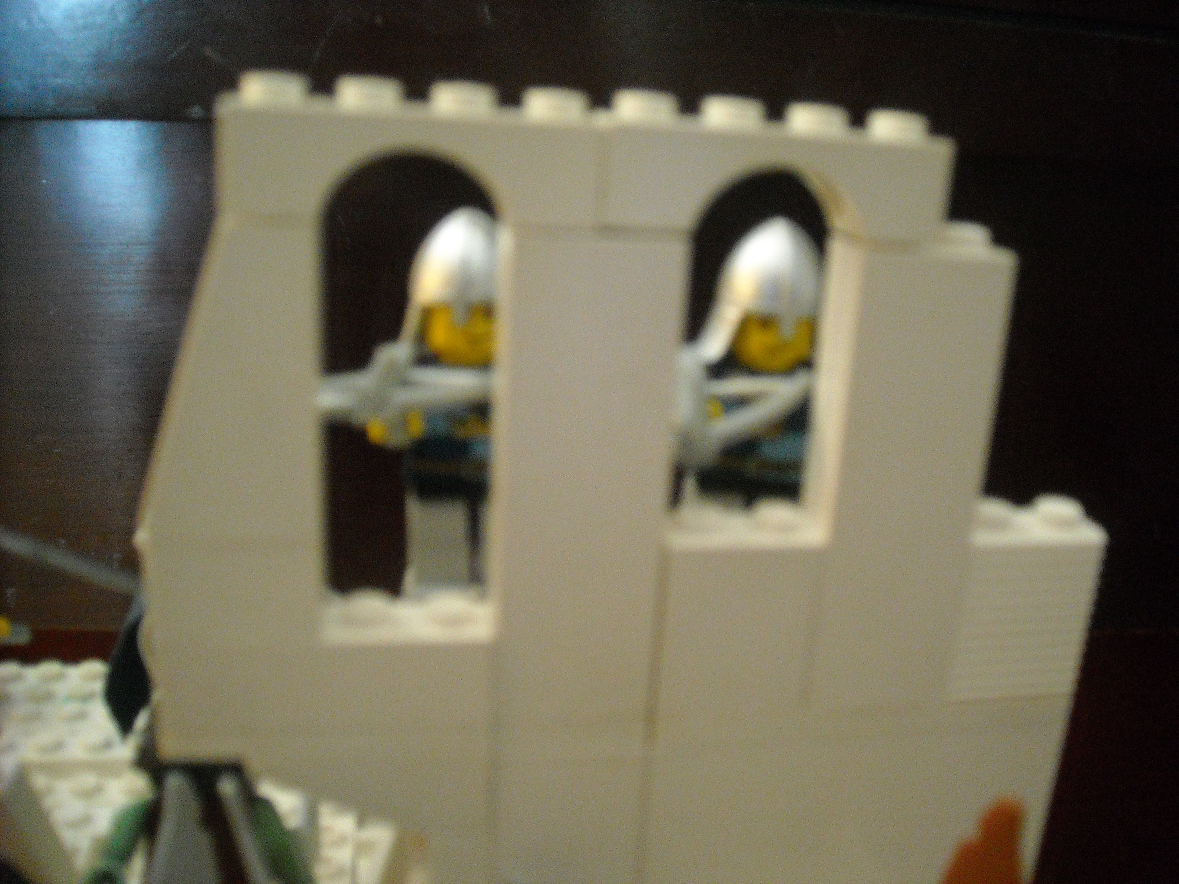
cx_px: 590
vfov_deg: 40.7
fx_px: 1192
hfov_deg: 52.6
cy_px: 442
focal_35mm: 35
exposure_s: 1/8
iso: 565
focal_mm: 5.7
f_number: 2.8
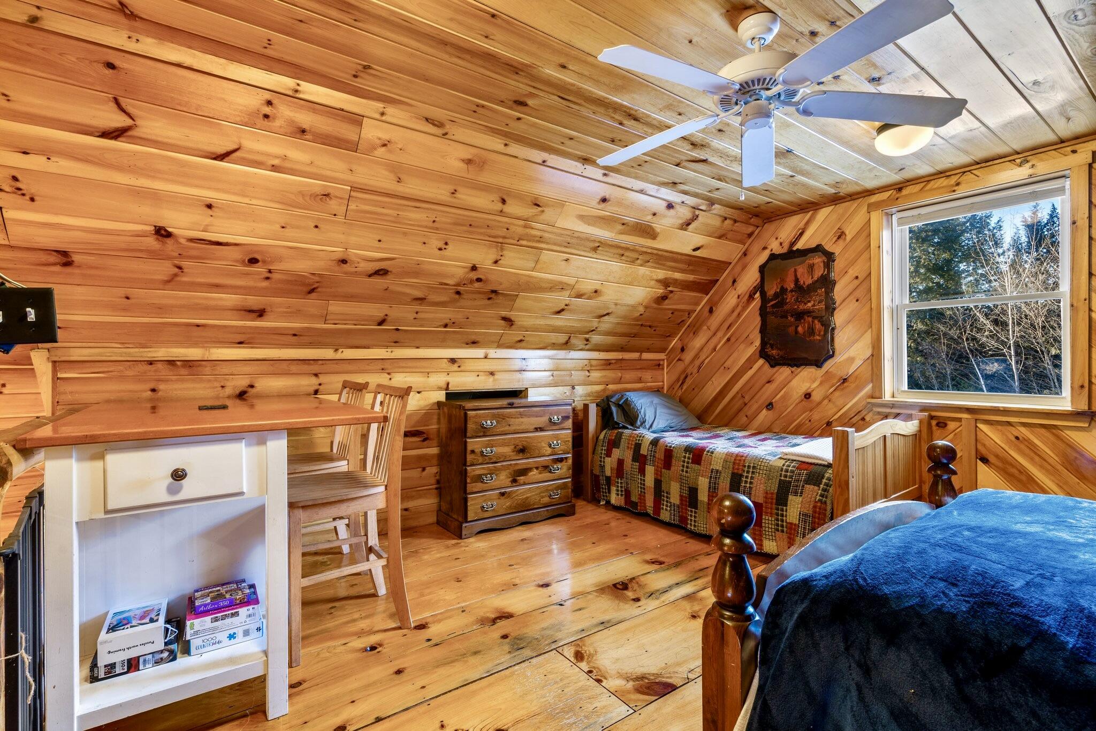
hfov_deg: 96.7
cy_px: 366
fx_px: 487
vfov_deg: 73.7
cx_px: 548
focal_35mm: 16
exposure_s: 2
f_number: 9
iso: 125
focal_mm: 16
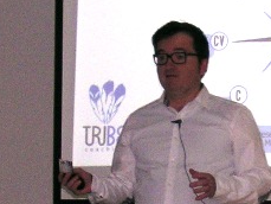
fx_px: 2021
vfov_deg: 5.7
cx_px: 291
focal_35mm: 258
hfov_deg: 7.6
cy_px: 248
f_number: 3.6
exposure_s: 1/60.1
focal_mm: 11.8
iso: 69
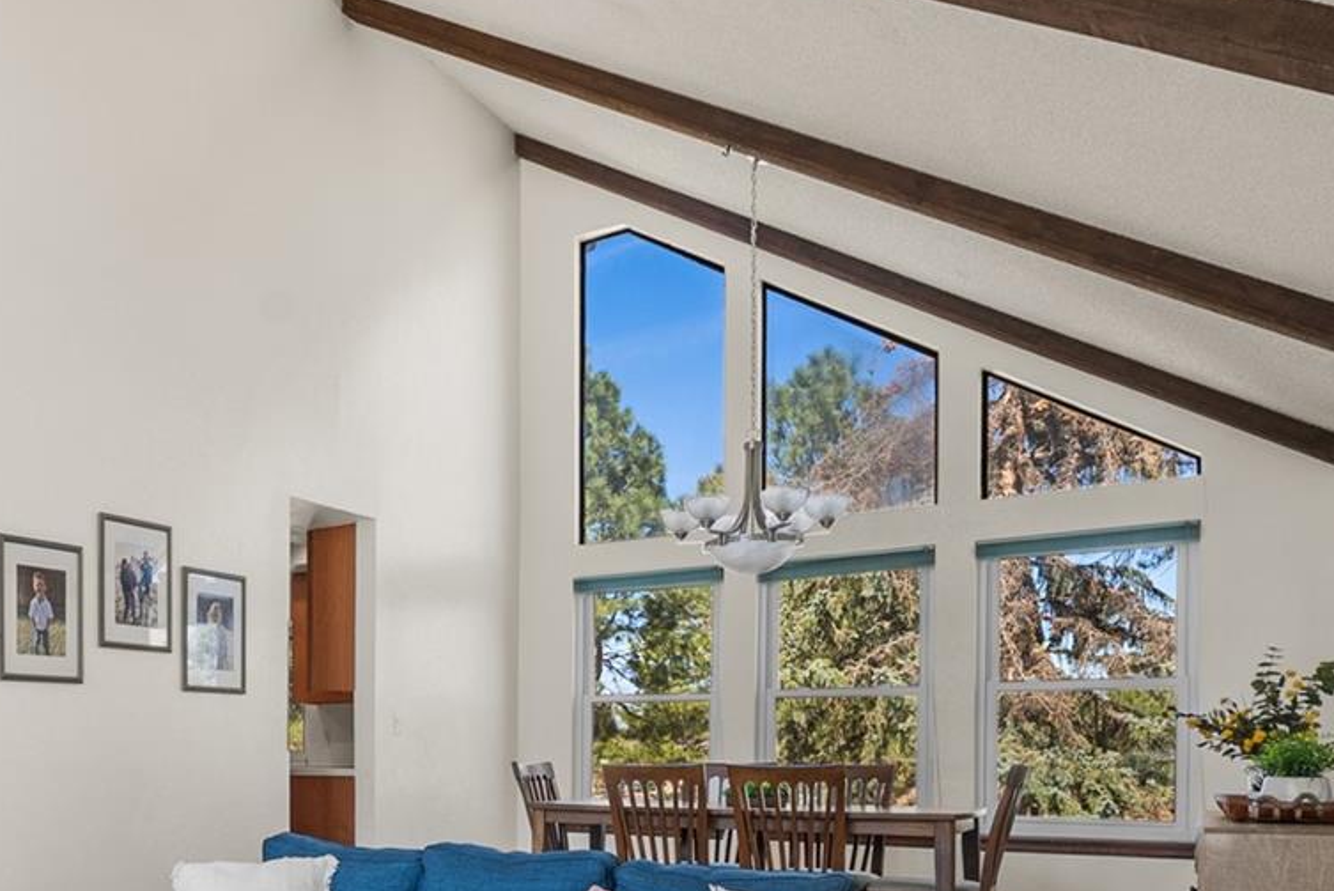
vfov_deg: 36.8
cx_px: 172
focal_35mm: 34
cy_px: 779
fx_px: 1261
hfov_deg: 50.4
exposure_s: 1/8
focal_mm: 16
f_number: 8
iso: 200
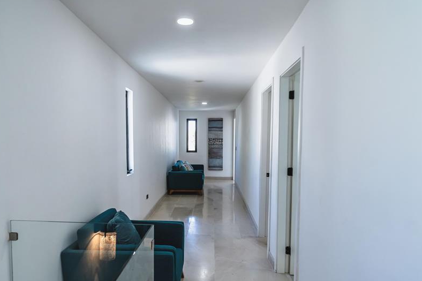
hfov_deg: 69.2
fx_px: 305
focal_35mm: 26
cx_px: 190
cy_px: 163
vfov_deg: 49.3
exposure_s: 1/125
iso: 500
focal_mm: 20
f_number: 4.5
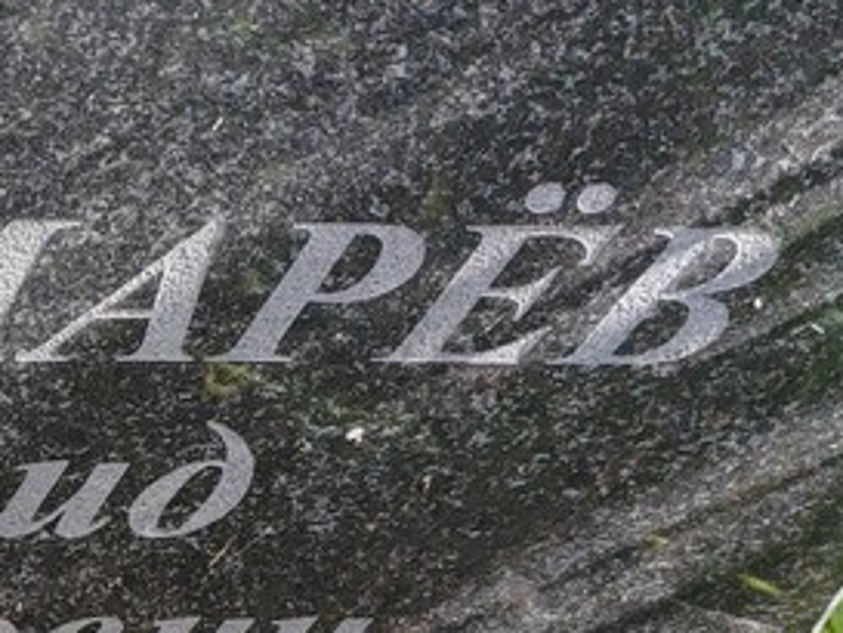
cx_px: -161
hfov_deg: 21.4
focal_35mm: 85
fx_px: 2071
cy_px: 648
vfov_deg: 17.0
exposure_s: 1/270
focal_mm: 5.52
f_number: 1.9
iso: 100
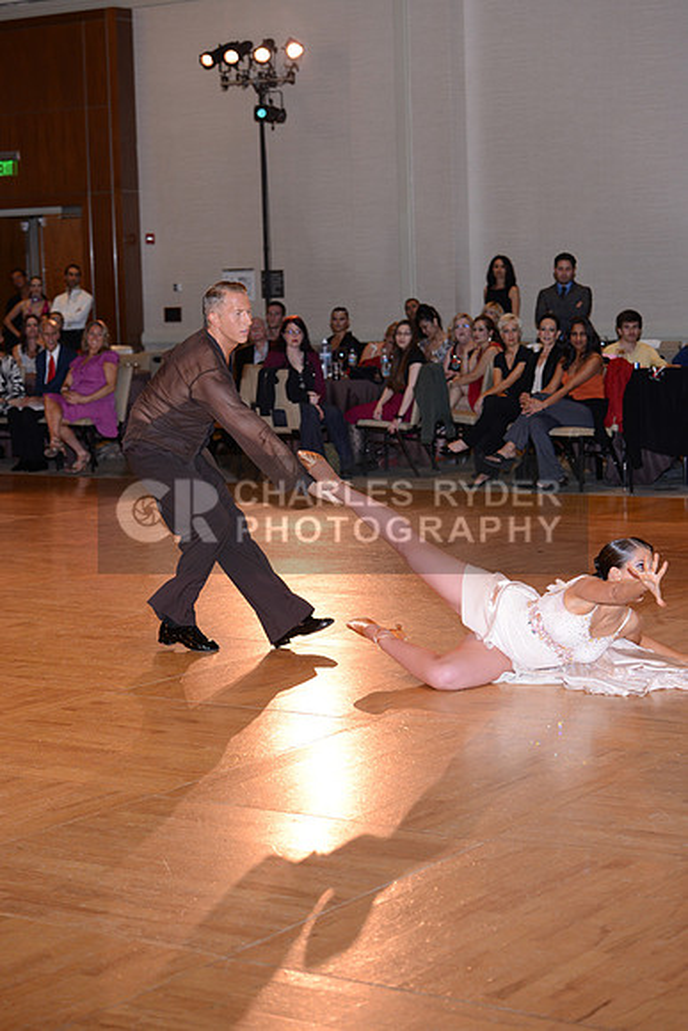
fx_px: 2234
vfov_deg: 26.0
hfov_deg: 17.5
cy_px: 516
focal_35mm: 78
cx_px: 344
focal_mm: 78
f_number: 4.5
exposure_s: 1/250
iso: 1000
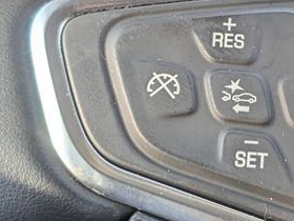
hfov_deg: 17.2
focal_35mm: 112
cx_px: 297
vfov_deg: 13.2
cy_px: 96
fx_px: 951
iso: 292
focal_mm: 6.9
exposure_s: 1/909
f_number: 1.68
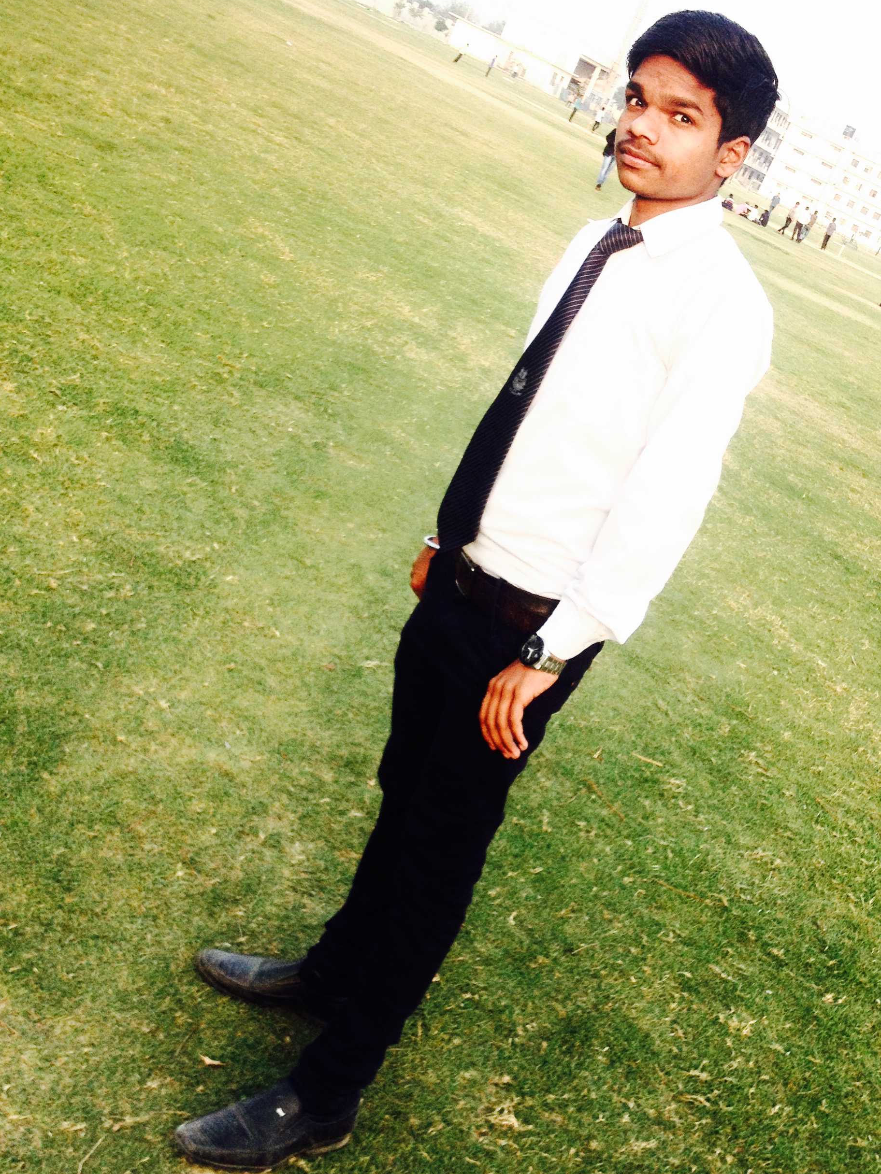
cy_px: 603
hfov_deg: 30.6
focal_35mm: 47
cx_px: 591
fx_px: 1595
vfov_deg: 40.4
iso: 50
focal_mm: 4.28
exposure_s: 1/349
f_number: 2.4
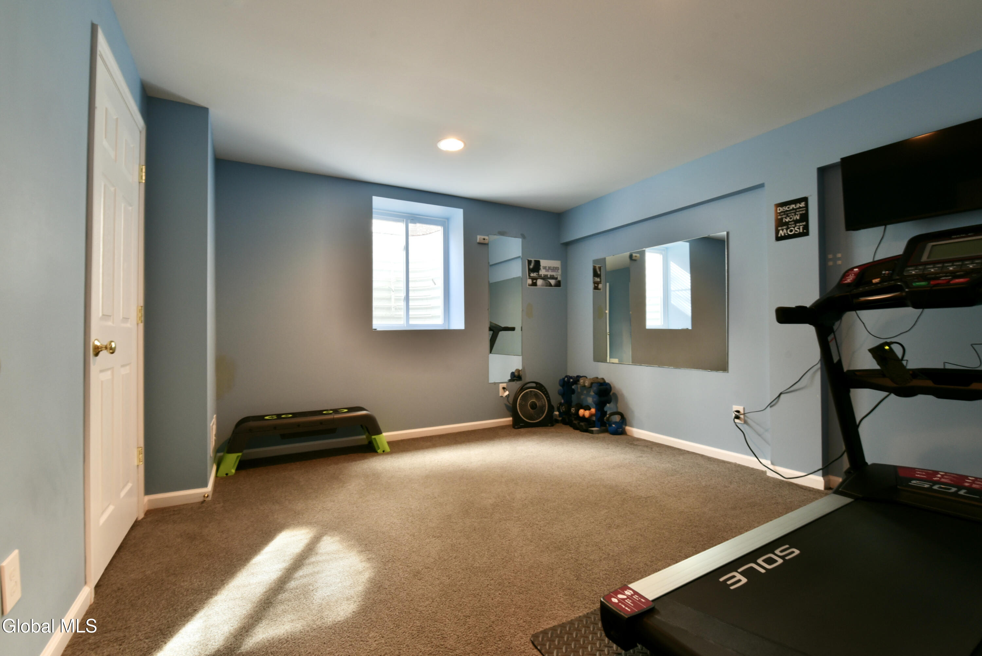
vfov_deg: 77.4
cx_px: 491
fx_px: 409
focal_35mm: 15
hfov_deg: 100.4
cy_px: 328
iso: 800
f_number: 10
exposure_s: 1/10
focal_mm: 15
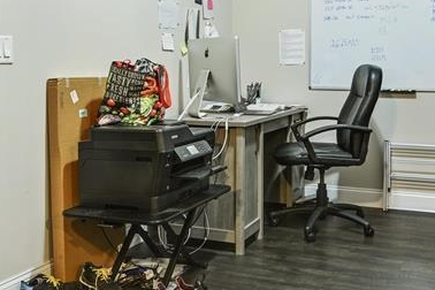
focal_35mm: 46
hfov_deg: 42.6
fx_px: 556
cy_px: 75
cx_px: 259
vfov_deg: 28.8
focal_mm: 17
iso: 400
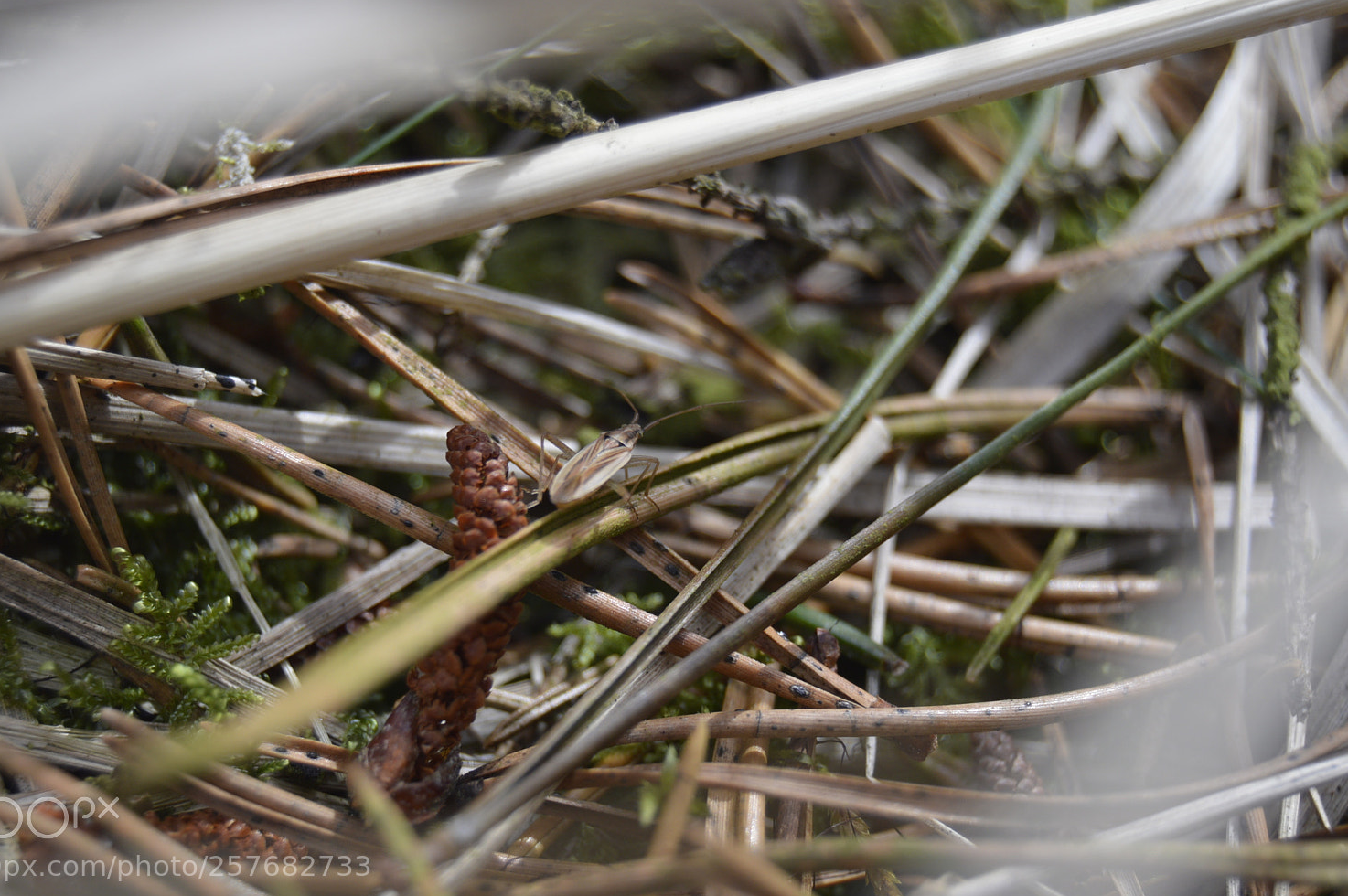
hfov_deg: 22.7
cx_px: 624
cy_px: 452
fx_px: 3350
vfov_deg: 15.2
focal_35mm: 90
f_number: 5.6
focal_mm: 55
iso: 180
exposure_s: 1/125
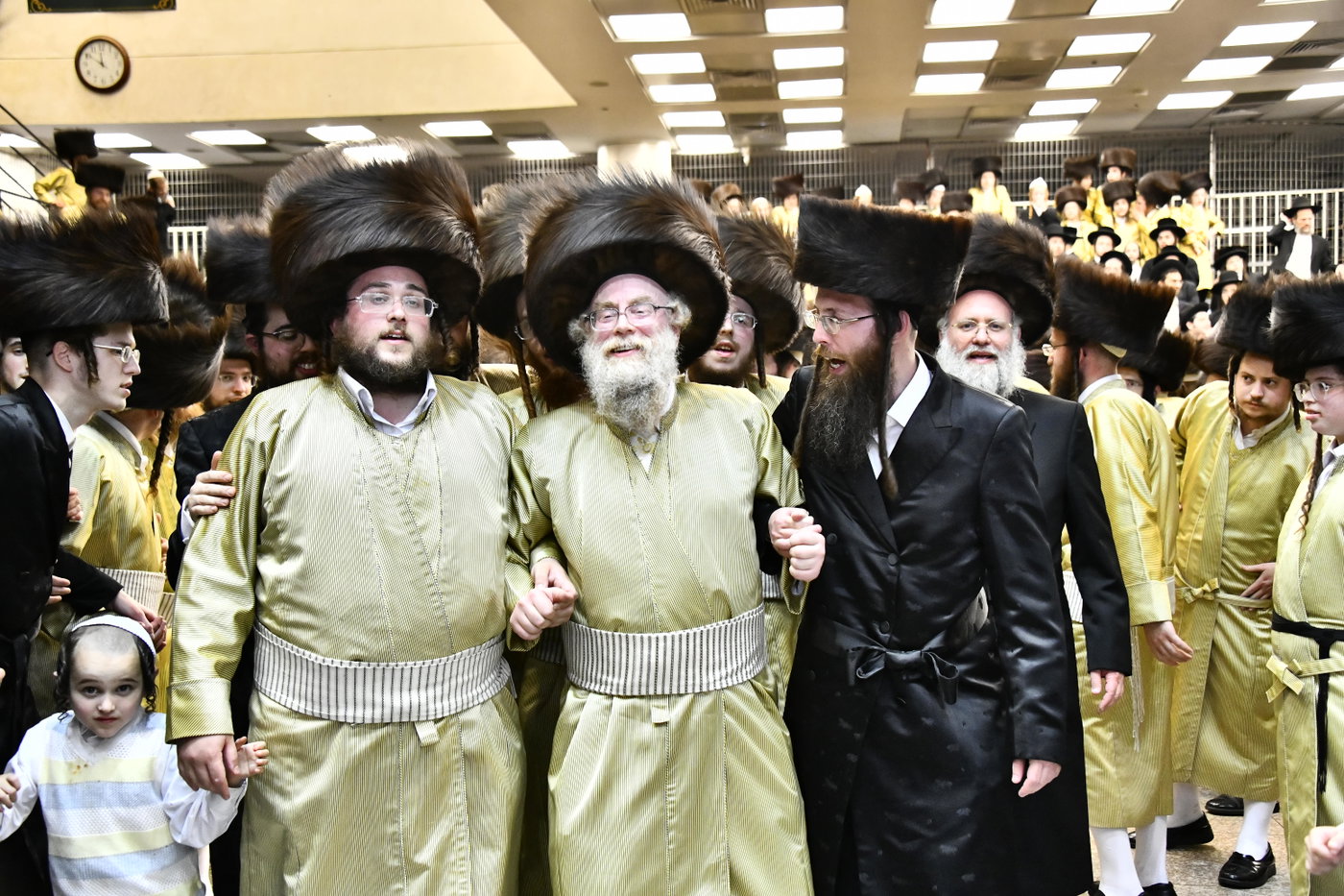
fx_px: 1568
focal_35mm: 42
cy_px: 448
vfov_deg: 31.9
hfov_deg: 46.4
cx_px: 672
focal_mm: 42
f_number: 5.6
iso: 4000
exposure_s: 1/250
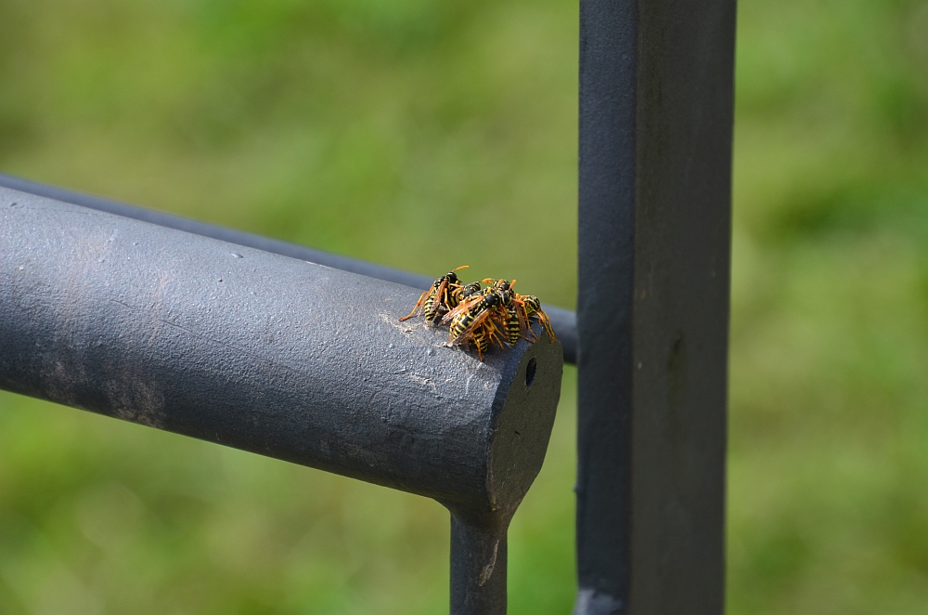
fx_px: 6752
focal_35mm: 262
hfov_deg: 7.9
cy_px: 308
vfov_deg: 5.2
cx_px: 464
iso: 100
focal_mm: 175
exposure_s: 1/200
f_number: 8
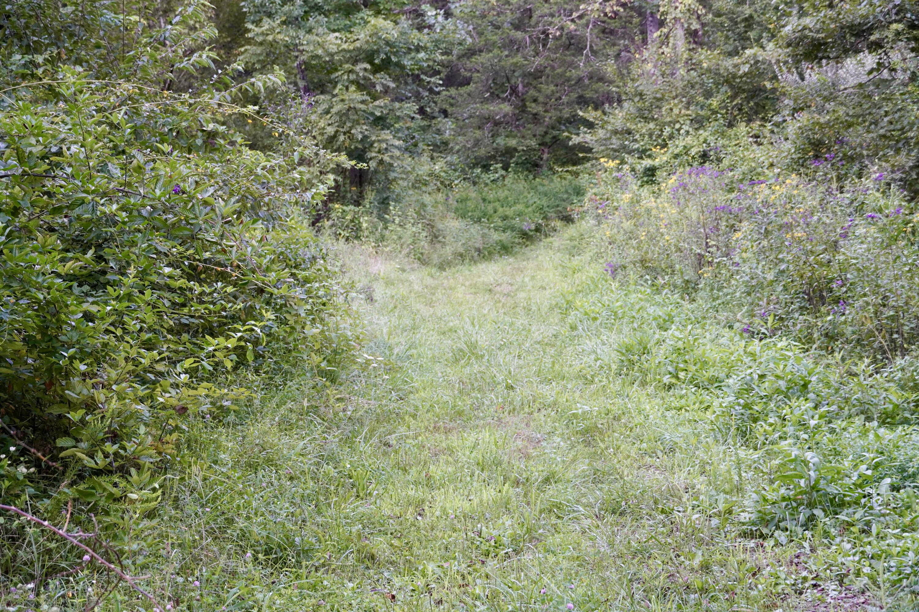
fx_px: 1876
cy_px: 306
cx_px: 460
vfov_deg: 18.5
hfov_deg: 27.5
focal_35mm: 74
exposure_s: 1/160
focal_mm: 49
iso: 1250
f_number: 5
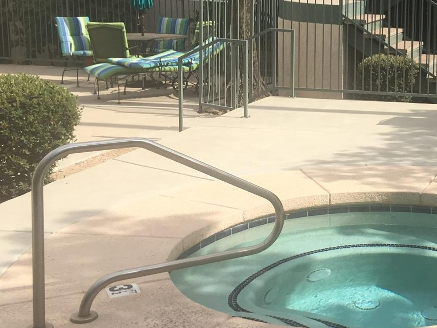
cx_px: 491
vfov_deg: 21.5
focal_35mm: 68
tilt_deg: -9.1
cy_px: 90
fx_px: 859
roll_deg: -1.1
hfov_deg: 26.2
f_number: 2.2
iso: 25
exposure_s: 1/1451
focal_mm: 4.15
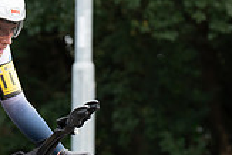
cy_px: 113
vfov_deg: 3.3
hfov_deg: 4.9
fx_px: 2690
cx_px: 23
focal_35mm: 417
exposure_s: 1/1000
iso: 640
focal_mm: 117
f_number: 4
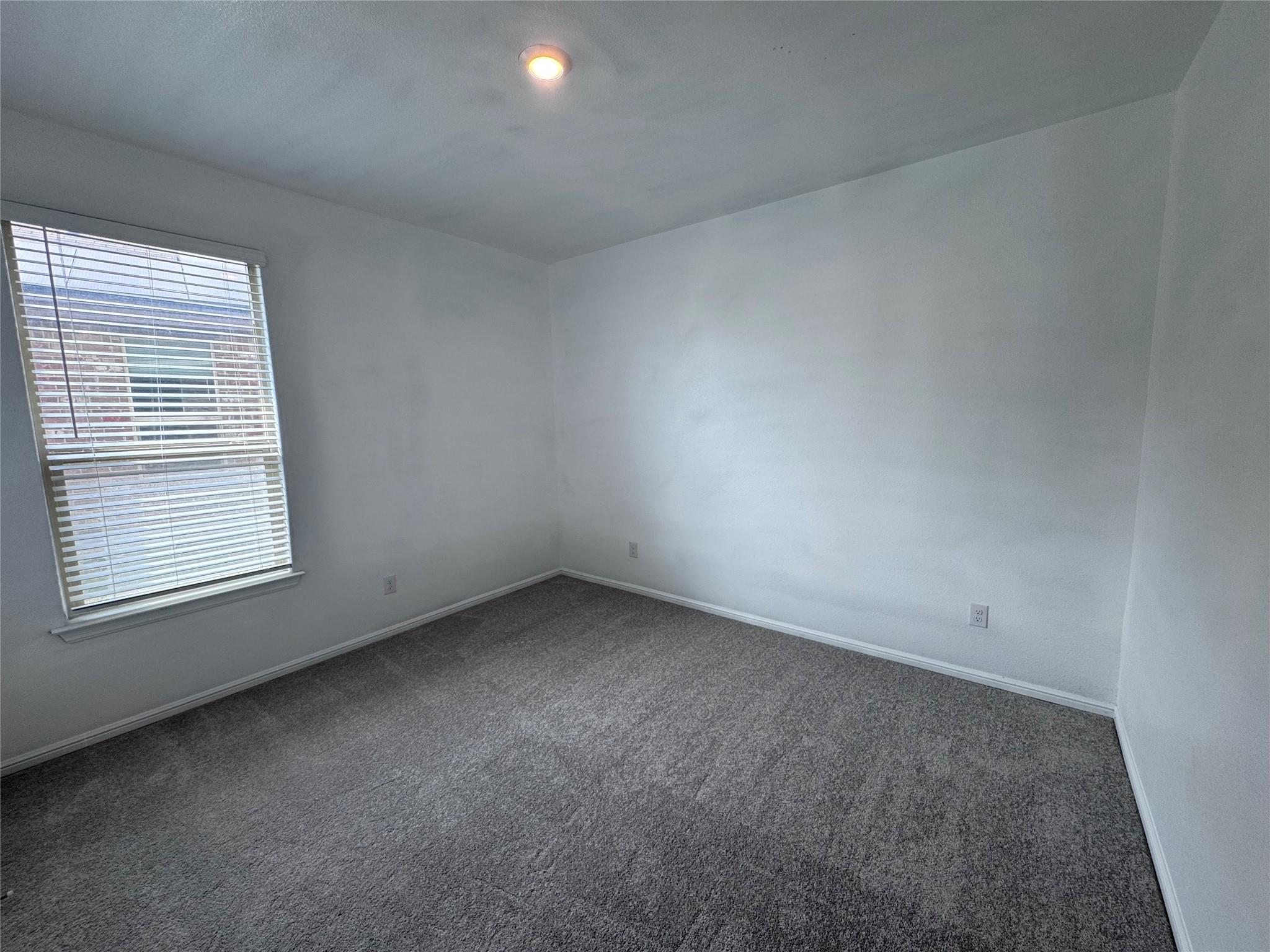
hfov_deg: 102.1
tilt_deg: -7.0
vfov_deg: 85.7
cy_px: 476
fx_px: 514
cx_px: 635
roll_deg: +0.7
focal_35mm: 14
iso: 50
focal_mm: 2.22
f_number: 2.2
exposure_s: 1/120
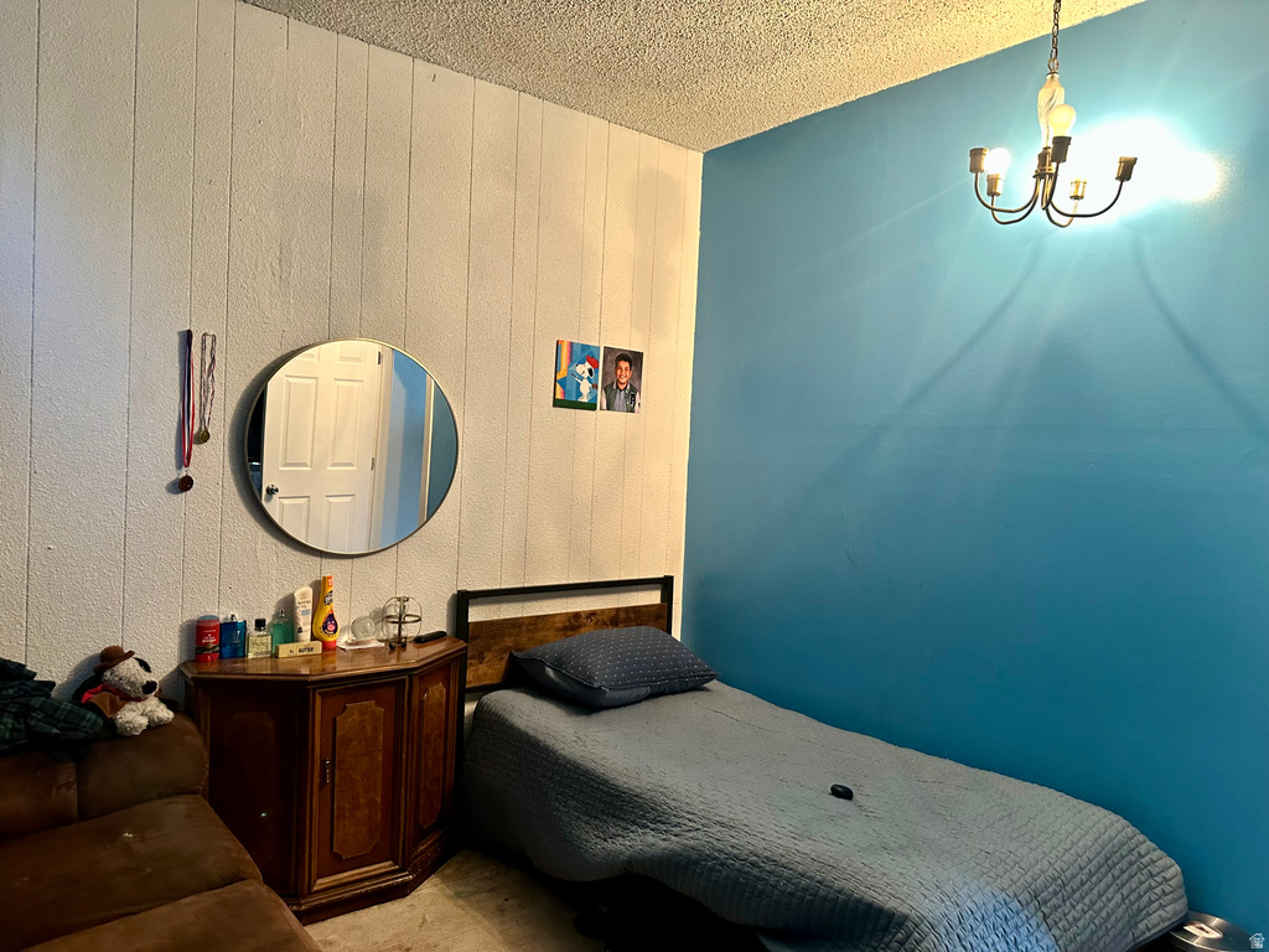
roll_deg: -3.3
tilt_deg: -1.3
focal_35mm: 24
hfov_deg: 71.6
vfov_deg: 56.8
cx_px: 634
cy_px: 476
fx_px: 880
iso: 400
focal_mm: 6.86
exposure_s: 1/60
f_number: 1.78
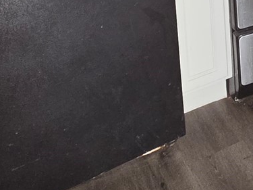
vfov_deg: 16.6
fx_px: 519
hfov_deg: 22.2
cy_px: -170
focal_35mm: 71
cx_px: 387
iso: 800
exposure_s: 1/12
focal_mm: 2.2
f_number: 1.9
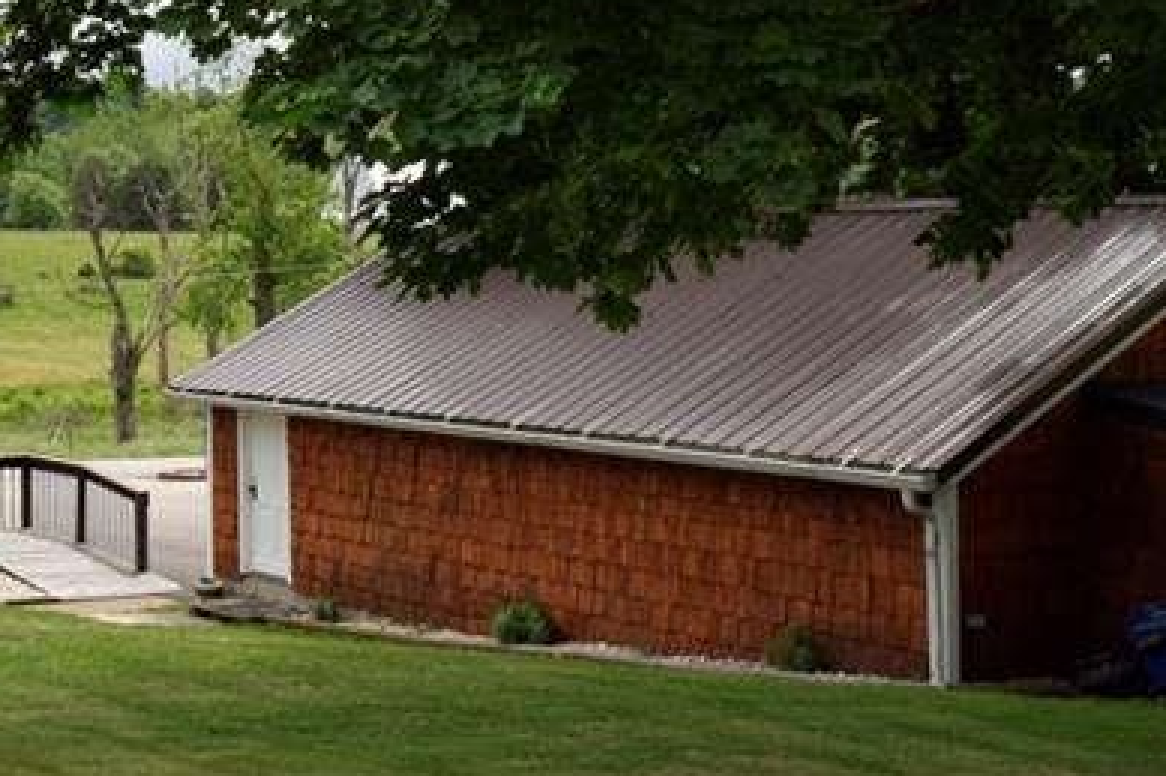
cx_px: -99
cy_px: 78
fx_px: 2299
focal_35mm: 71
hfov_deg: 26.4
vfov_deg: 18.8
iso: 100
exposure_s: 1/200
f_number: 9
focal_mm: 18
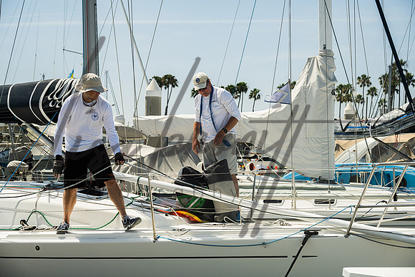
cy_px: 138
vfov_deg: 19.7
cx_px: 208
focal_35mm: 69
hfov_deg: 29.2
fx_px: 796
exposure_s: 1/640
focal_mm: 69
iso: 250
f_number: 6.3
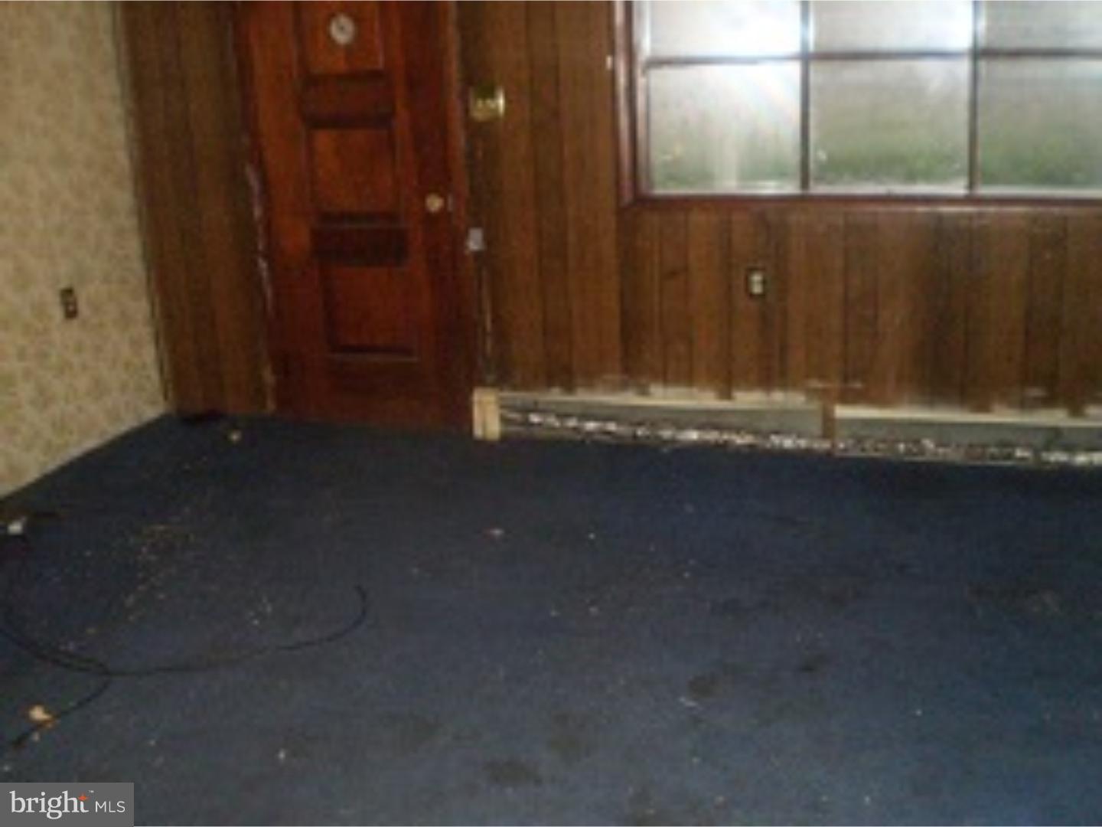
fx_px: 1146
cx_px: 551
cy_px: 414
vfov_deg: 39.7
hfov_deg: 51.4
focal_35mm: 36
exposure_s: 1/30
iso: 640
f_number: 3.1
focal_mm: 6.3
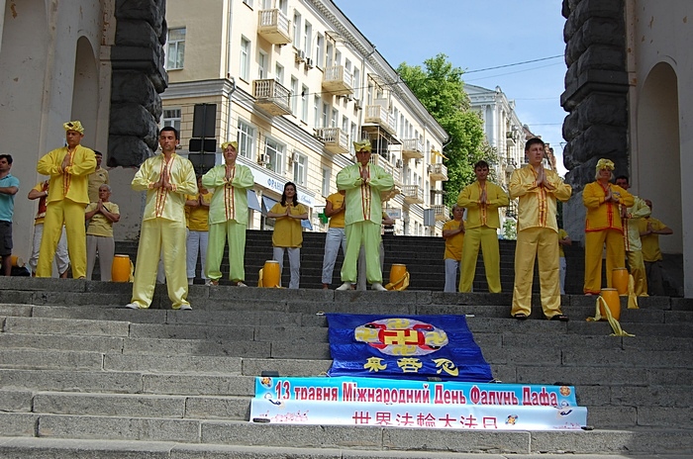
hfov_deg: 46.5
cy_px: 230
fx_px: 807
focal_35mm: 42
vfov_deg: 31.8
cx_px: 346
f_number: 8
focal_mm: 28
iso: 200
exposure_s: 1/250
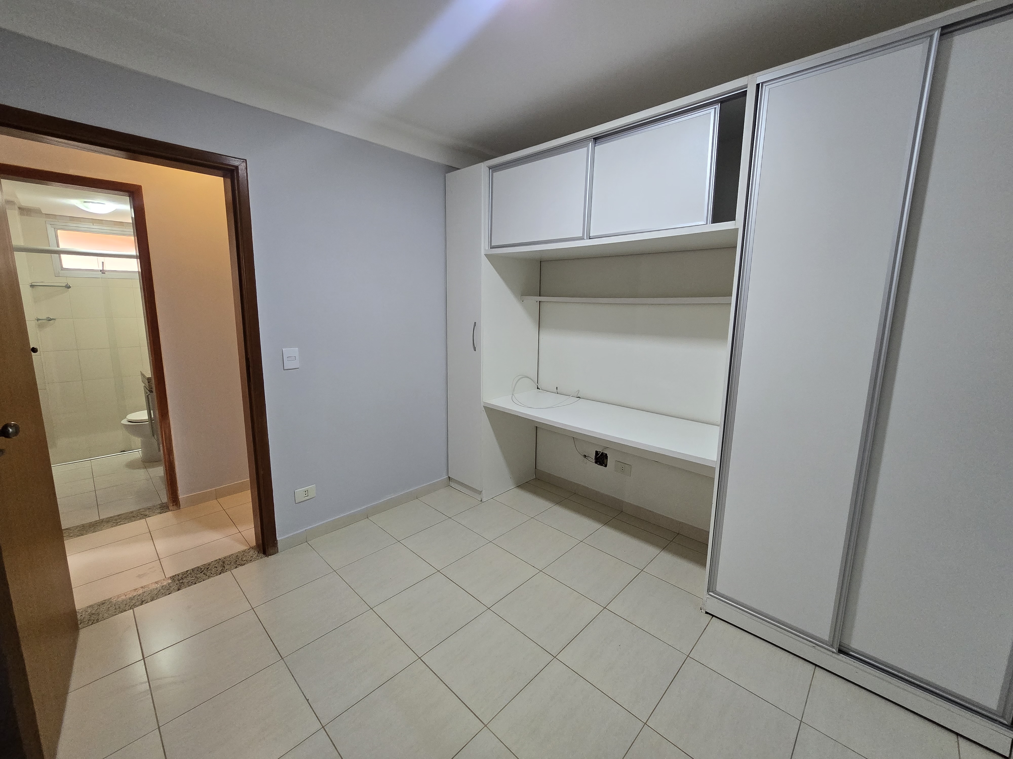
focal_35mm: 13
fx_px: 380
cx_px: 506
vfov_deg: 89.9
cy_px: 380
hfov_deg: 106.2
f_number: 2.2
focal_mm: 2.2
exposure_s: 1/60
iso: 500
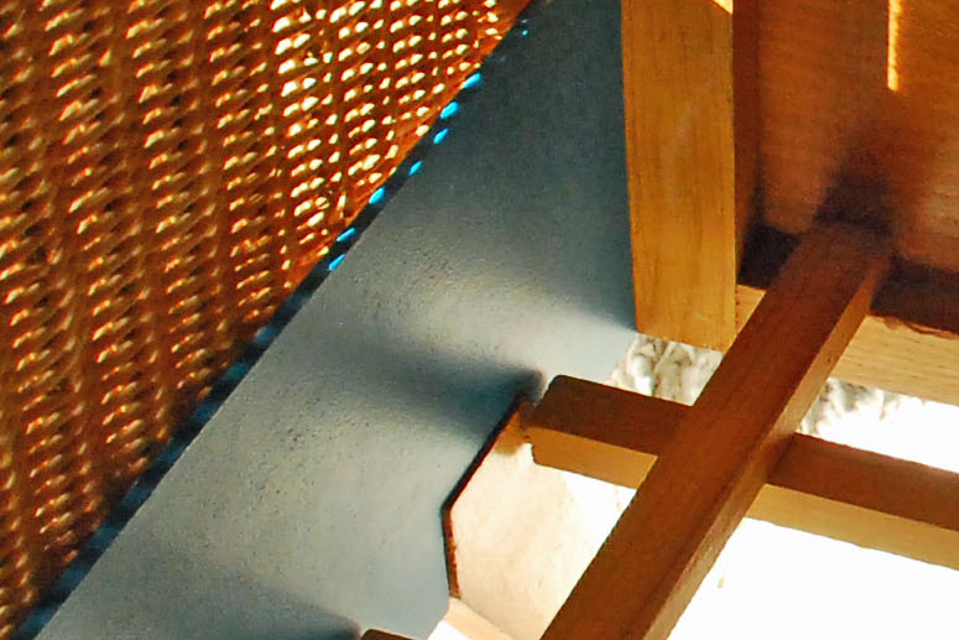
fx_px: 3597
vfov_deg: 10.2
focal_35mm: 135
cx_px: 1069
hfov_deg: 14.8
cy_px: 334
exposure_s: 1/160
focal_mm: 18
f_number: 6.3
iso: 800
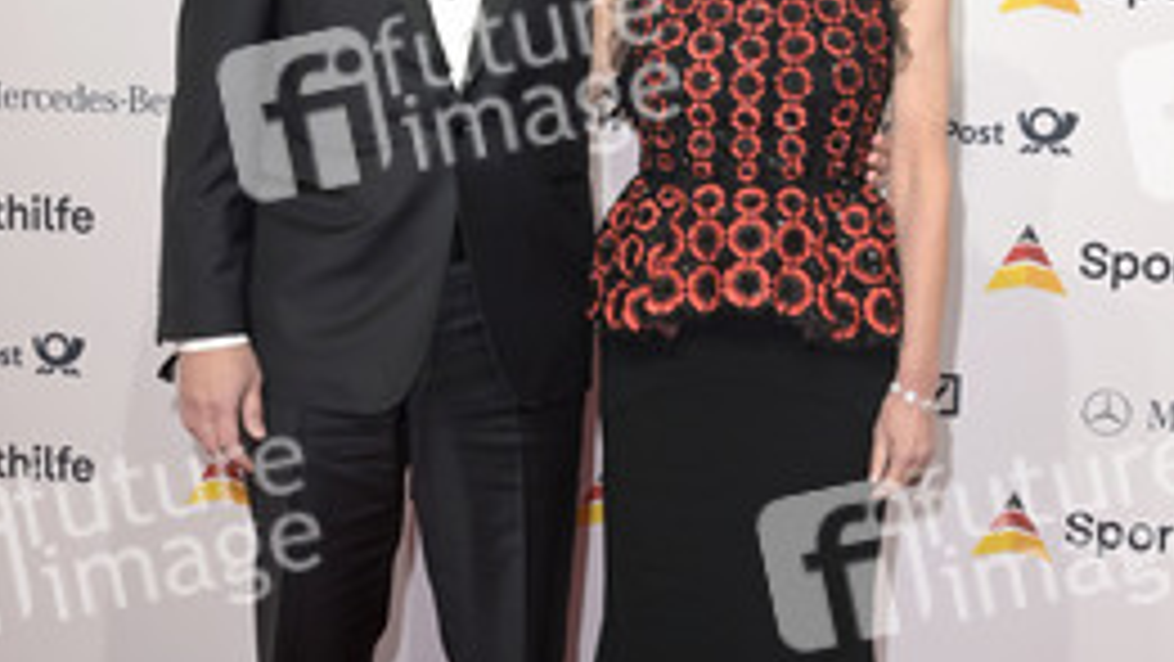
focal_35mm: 77
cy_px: 320
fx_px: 2398
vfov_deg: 15.7
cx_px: 580
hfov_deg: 27.5
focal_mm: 48
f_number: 6.3
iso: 640
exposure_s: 1/250
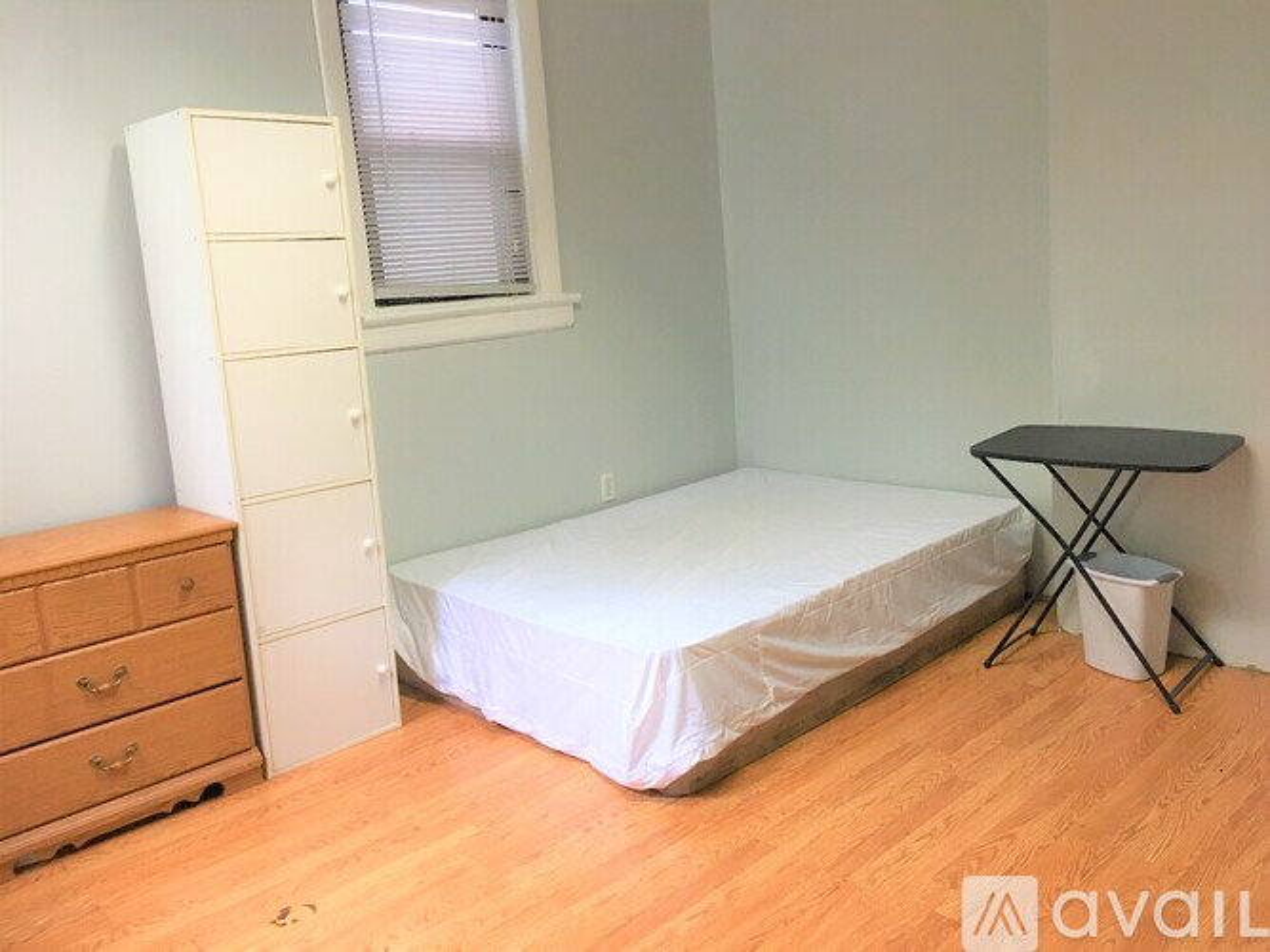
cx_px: 635
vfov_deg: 48.2
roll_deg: +4.6
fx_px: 1064
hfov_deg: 61.7
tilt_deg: -9.2
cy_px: 476
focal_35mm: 29
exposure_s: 1/15
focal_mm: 4.15
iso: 100
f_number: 2.2
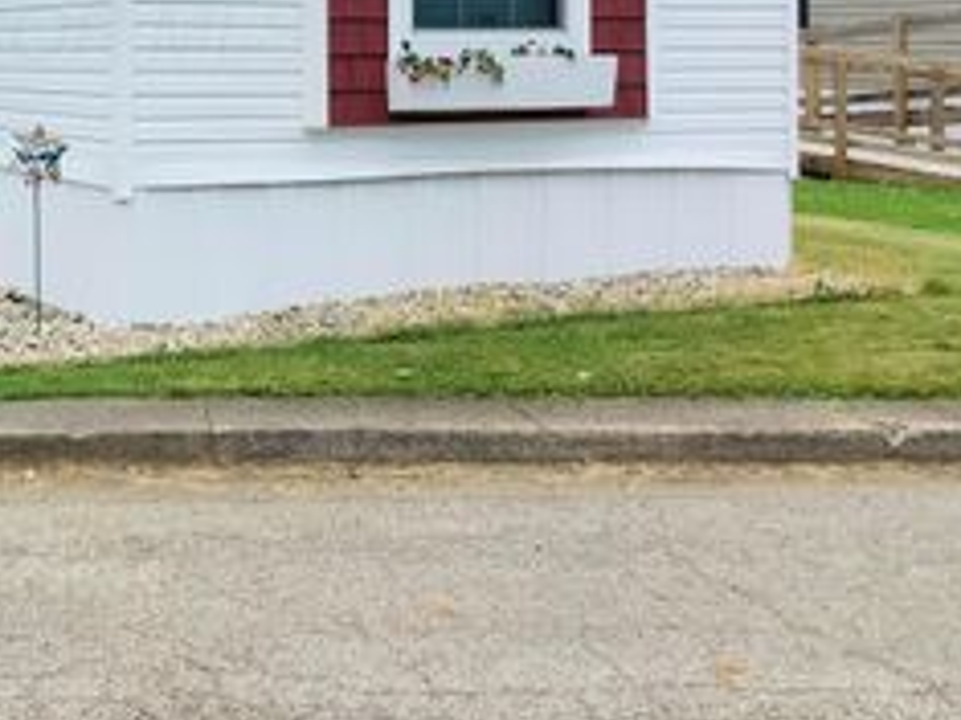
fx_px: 1831
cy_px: 31
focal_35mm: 66
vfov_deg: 21.6
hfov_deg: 28.3
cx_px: 102
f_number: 2.4
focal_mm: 3.3
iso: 25
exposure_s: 1/1164
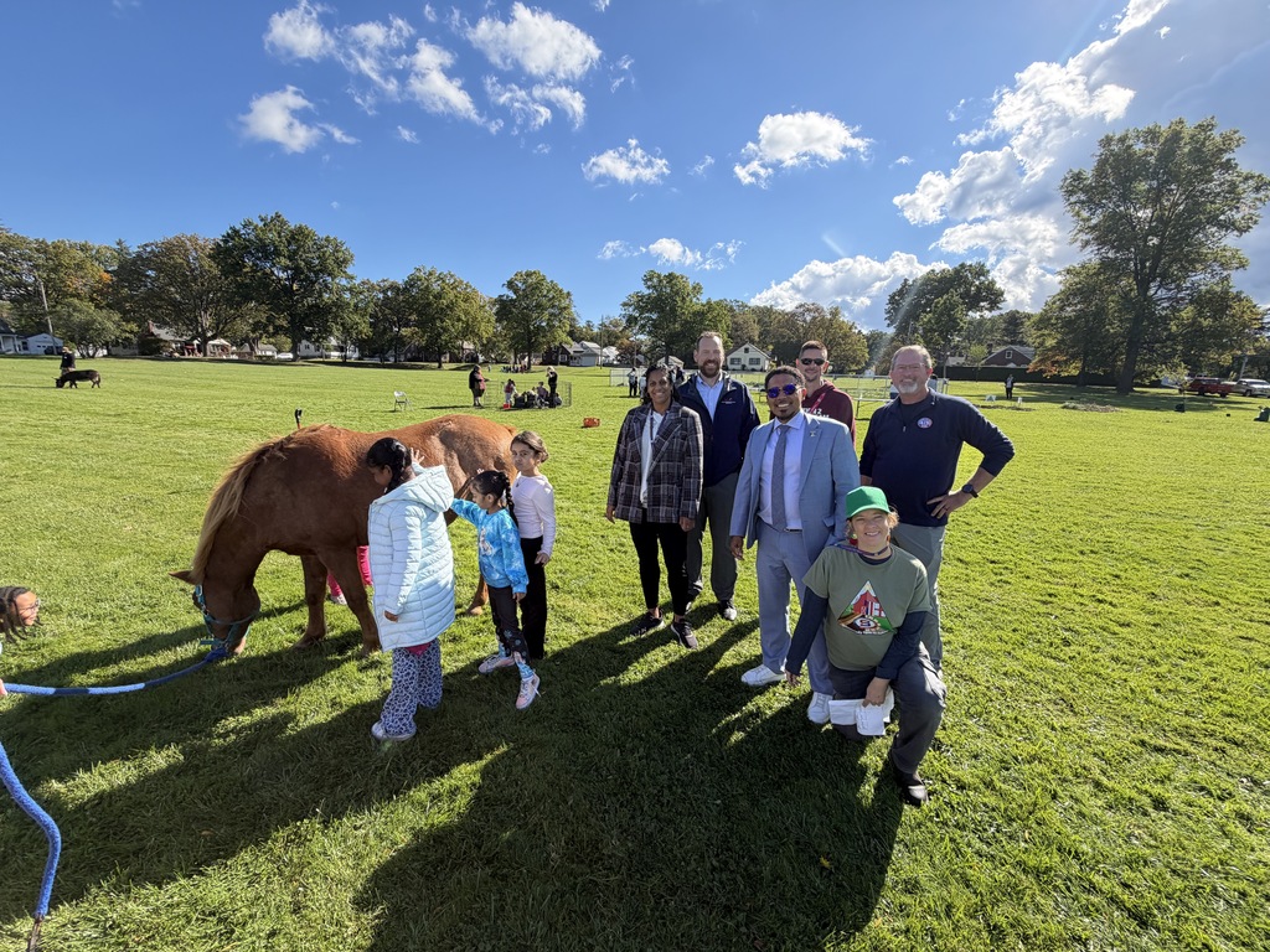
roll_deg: -1.9
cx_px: 635
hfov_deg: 102.1
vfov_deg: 85.7
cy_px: 476
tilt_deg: -10.4
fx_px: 514
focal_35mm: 14
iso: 32
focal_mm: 2.22
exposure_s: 1/770
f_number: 2.2
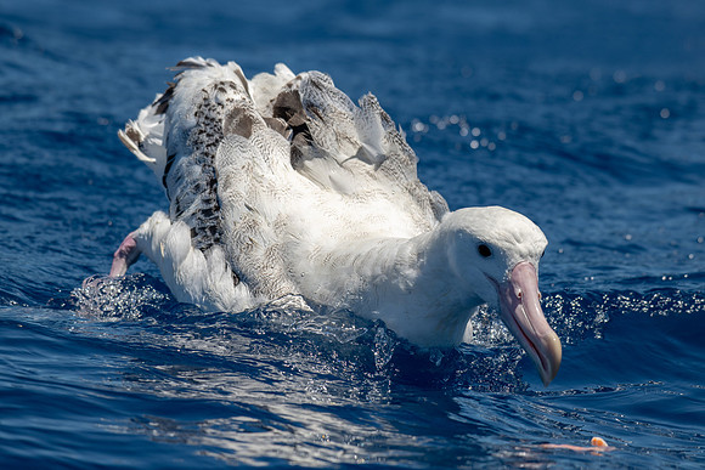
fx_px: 6553
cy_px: 179
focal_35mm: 335
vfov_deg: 4.1
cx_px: 376
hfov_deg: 6.2
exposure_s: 1/1250
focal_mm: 270
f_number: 5.6
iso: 64
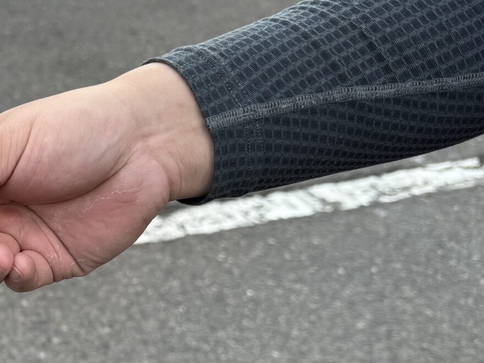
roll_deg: +3.2
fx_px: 978
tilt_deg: -34.4
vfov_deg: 20.7
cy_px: 310
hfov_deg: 24.4
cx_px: -142
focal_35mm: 70
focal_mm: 6.76
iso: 64
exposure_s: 1/121
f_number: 1.78
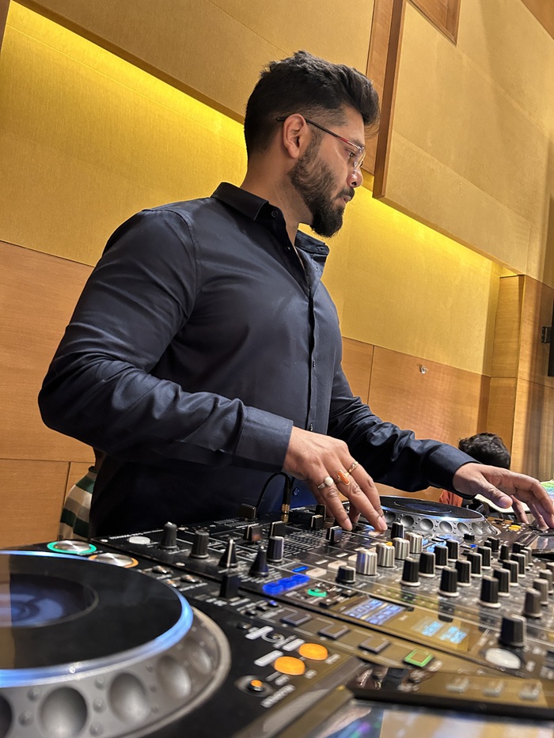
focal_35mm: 26
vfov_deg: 67.3
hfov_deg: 53.1
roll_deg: -7.7
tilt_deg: +5.4
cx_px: 277
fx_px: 555
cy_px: 369
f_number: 1.5
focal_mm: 5.7
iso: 400
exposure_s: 1/50
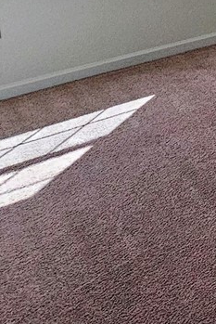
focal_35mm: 62
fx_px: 557
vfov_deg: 28.3
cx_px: 518
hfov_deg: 14.4
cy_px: -64
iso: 125
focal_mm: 2.2
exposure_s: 1/207
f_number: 2.2
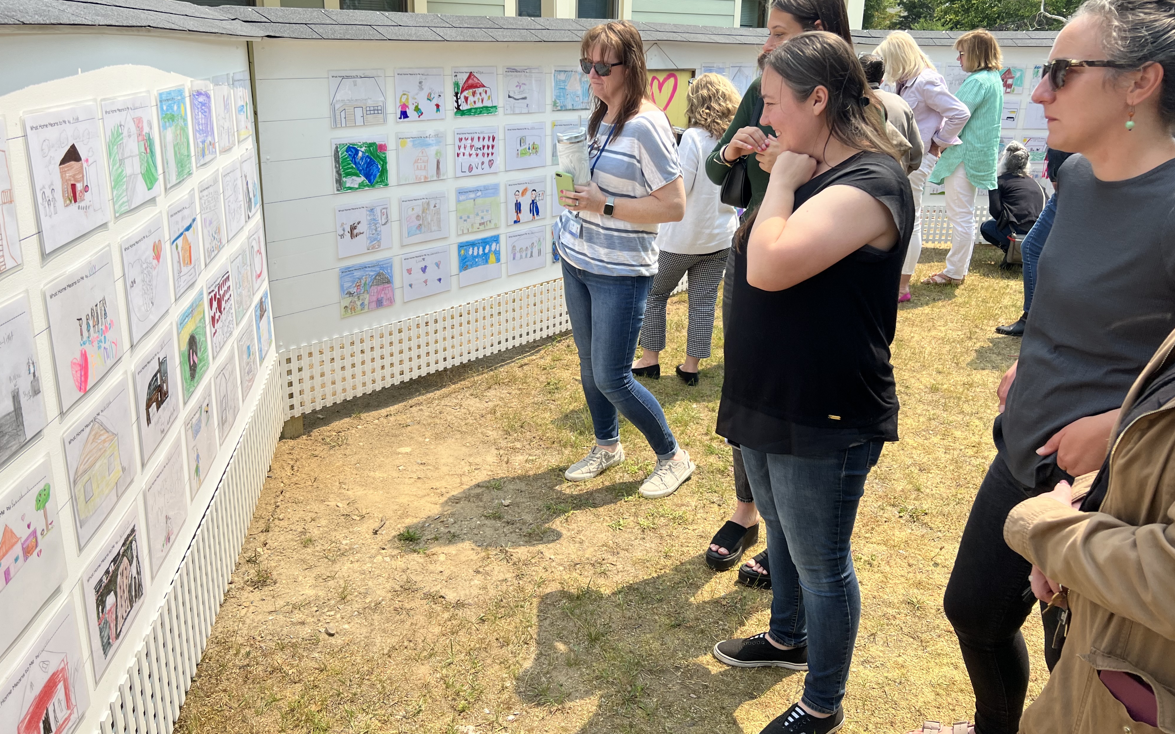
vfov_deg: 44.3
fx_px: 897
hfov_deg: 66.5
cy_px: 291
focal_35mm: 28
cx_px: 582
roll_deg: -0.9
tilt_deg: -16.7
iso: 50
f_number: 1.5
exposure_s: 1/2915
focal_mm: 5.7
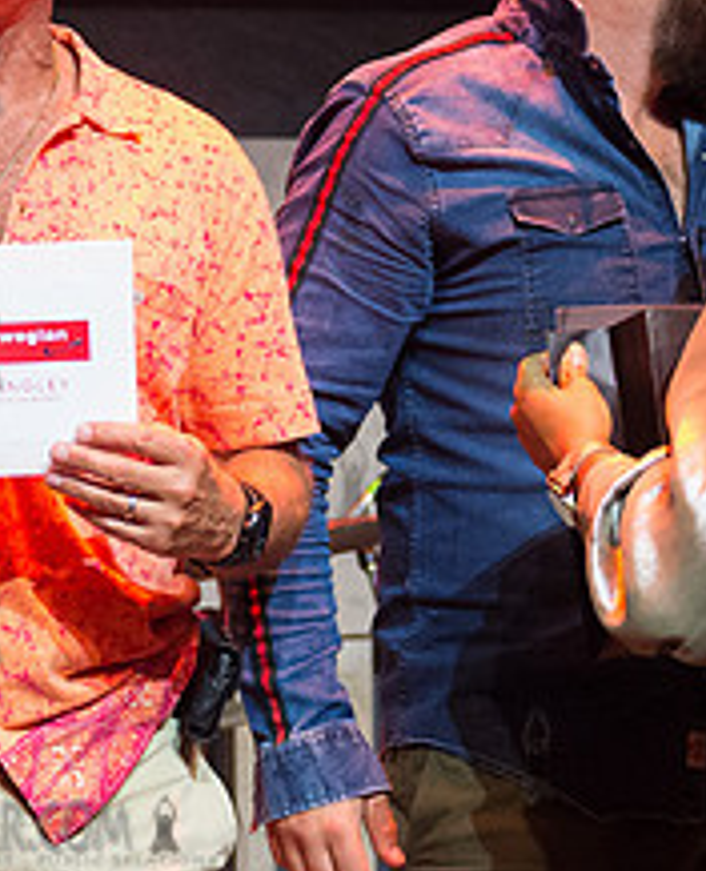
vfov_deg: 15.6
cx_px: -31
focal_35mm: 122
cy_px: 246
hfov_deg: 12.6
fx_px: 3160
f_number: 2.8
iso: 4000
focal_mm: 38
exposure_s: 1/500
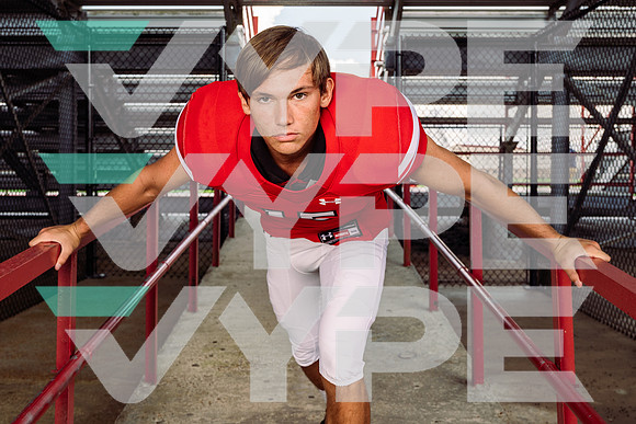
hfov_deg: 42.1
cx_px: 293
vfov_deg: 28.8
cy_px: 177
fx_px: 826
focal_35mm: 47
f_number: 7.1
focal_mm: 39
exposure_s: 1/200
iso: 320
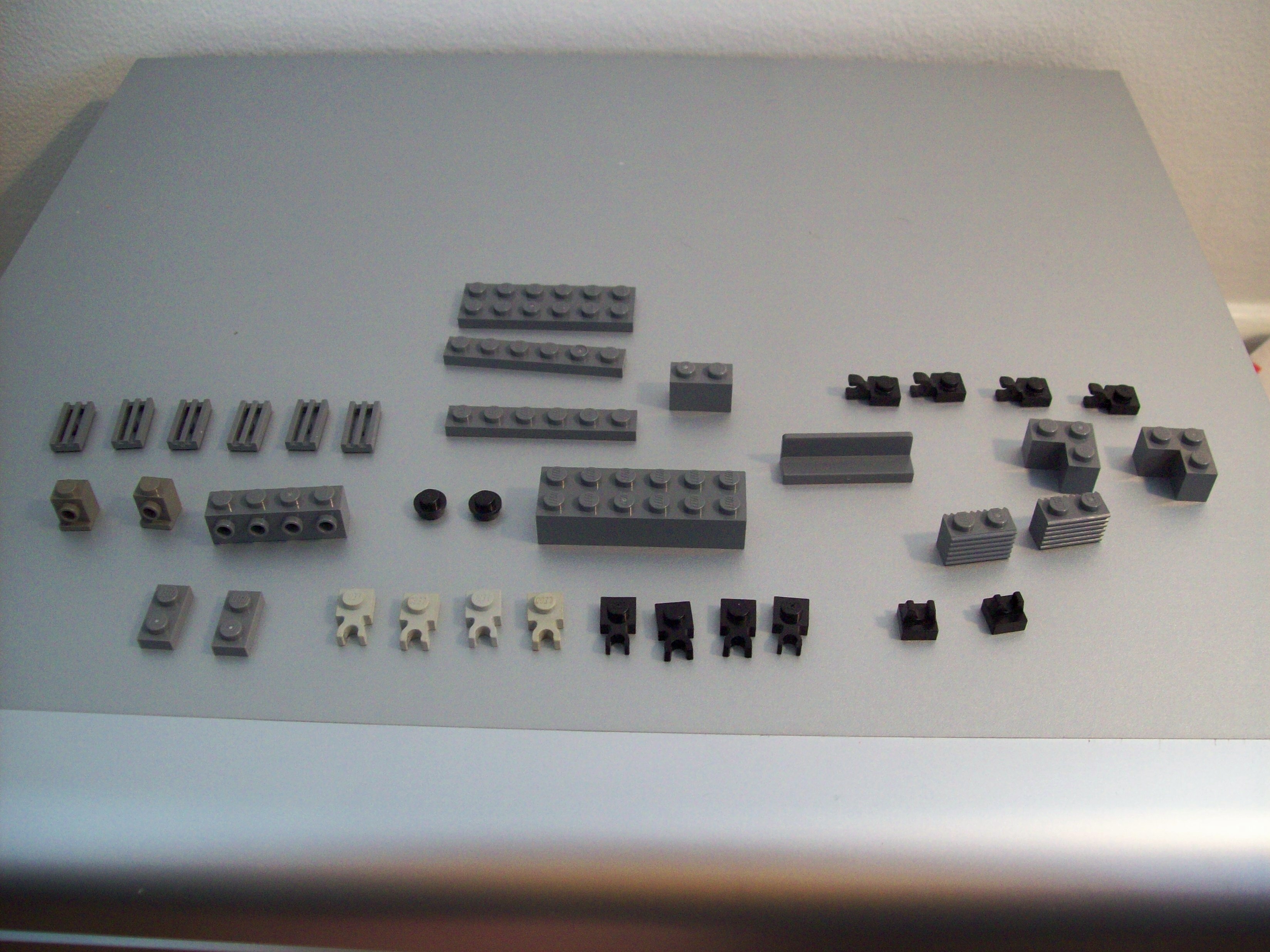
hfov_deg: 51.4
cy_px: 476
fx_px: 1321
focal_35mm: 36
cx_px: 635
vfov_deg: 39.7
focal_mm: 6
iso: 160
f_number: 2.7
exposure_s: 1/15.5
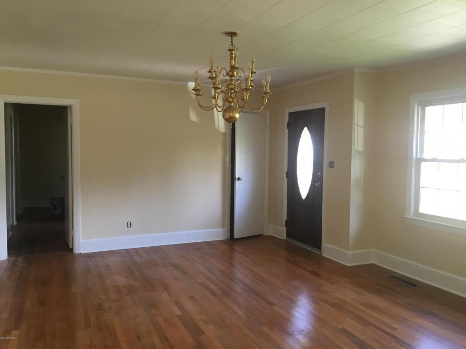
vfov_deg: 48.2
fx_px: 390
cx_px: 233
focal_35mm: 29
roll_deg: -0.4
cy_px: 174
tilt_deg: -3.0
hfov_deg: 61.7
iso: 64
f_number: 2.2
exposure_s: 1/30
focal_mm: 4.15
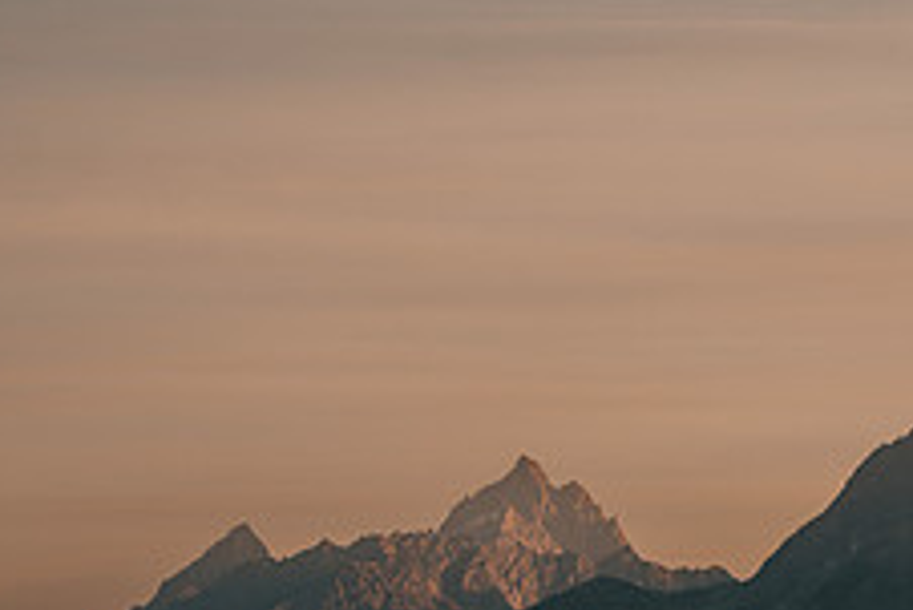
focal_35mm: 221
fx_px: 5608
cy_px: 681
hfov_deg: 9.3
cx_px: 574
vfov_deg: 6.2
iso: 64
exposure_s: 1/160
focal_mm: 85
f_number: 5.6
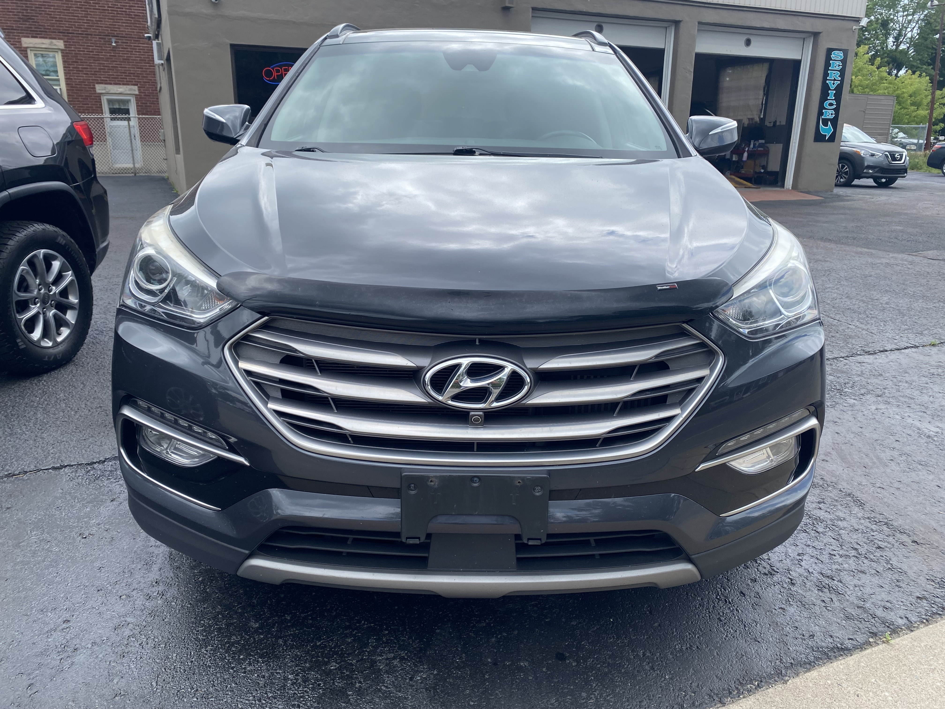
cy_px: 354
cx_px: 472
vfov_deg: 53.1
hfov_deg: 67.3
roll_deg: -0.5
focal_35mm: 26
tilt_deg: -17.4
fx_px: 710
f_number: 1.8
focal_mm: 4.25
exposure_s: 1/1063
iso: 32
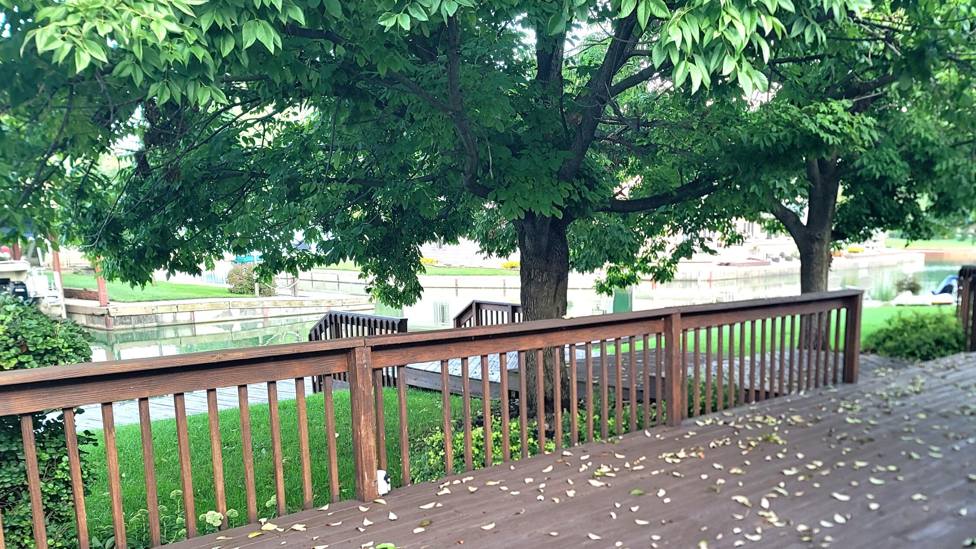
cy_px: 407
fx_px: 932
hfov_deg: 54.8
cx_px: 598
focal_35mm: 36
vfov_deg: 32.3
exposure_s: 1/120
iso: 125
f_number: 1.8
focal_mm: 7
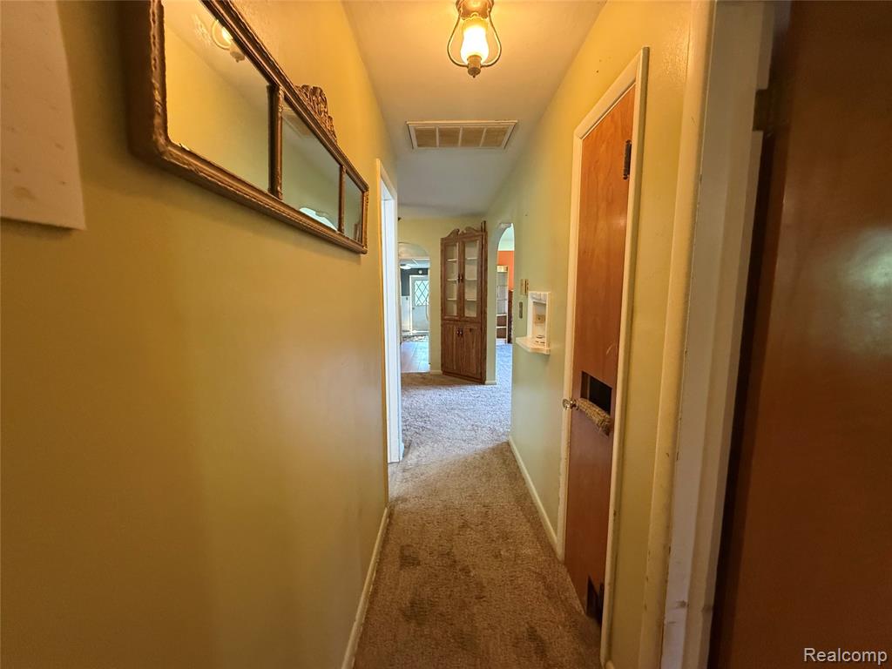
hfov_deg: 102.1
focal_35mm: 14
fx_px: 361
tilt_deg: -6.8
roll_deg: +0.4
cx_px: 446
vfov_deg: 85.7
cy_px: 334
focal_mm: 2.22
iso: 640
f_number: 2.2
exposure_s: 1/60
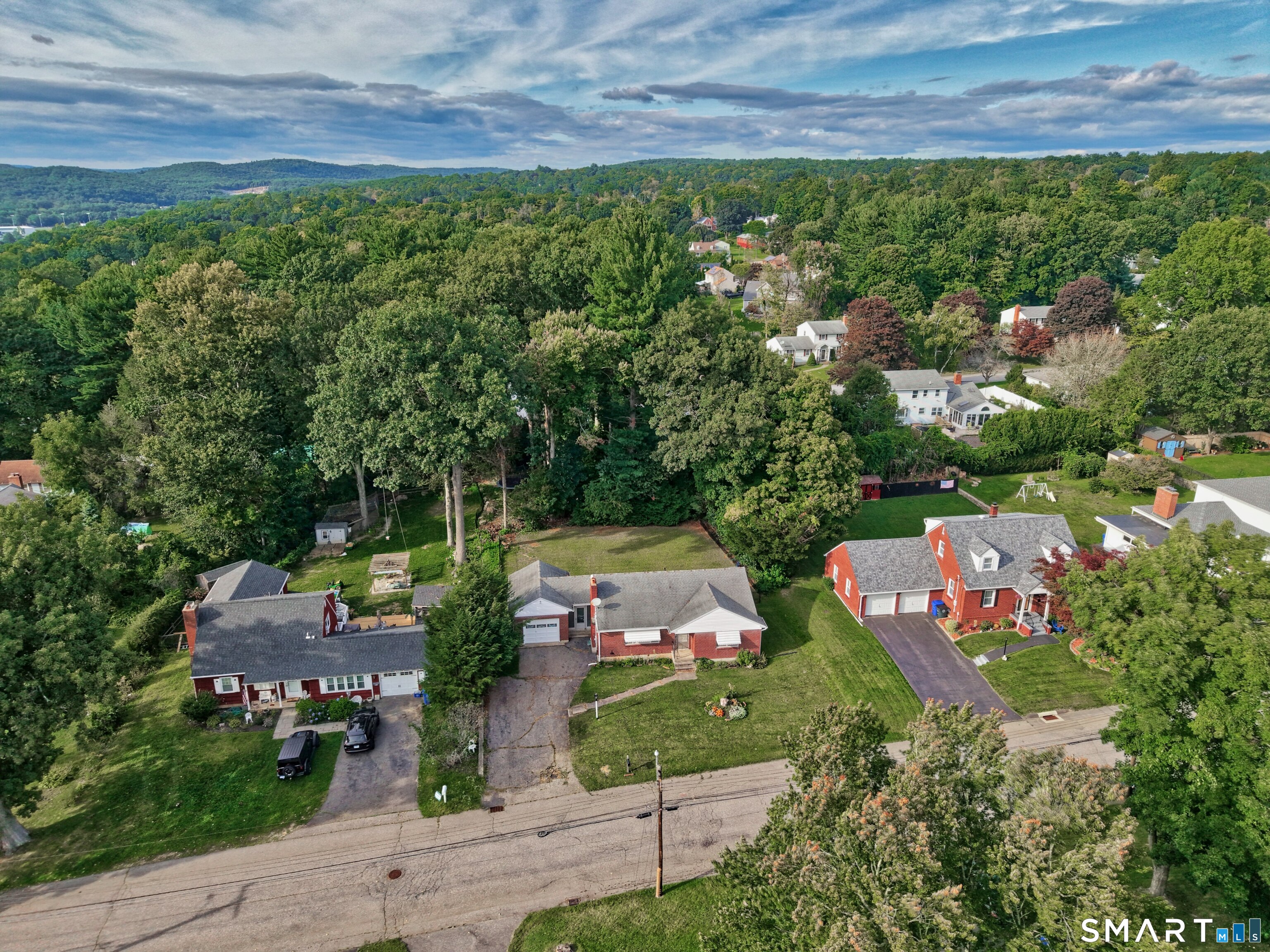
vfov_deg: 56.8
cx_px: 635
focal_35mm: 24
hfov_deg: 71.6
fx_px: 881
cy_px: 476
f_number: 1.8
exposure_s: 1/1000
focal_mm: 8.7
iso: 200
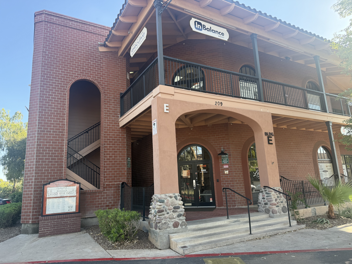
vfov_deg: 56.8
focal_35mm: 24
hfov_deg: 71.6
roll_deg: +3.6
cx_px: 176
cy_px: 132
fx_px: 244
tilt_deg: +11.0
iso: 100
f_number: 1.78
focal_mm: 6.76
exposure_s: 1/539
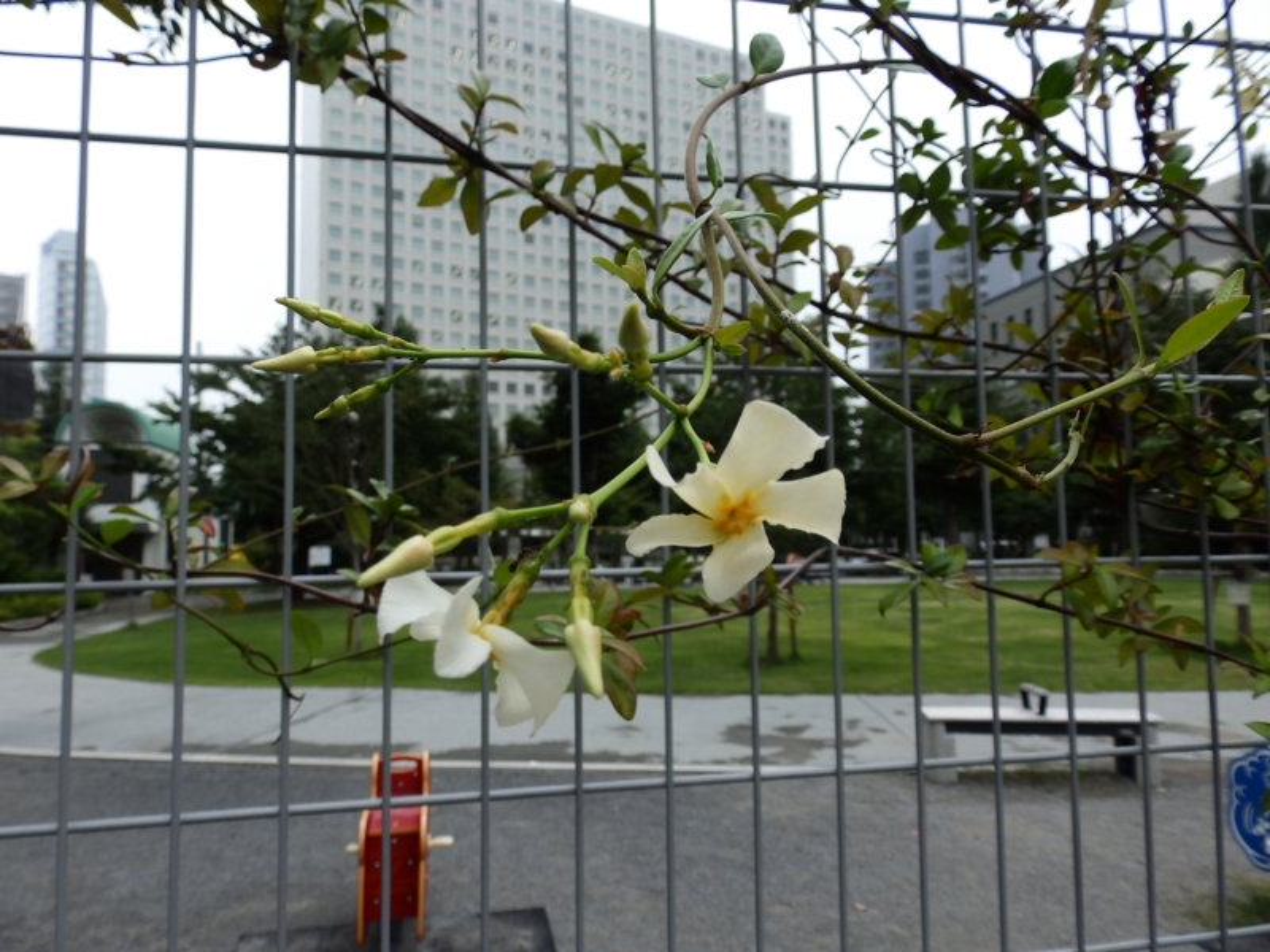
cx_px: 635
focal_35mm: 22
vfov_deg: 61.1
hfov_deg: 76.4
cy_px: 476
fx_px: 807
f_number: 3.4
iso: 80
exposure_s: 1/100
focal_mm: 4
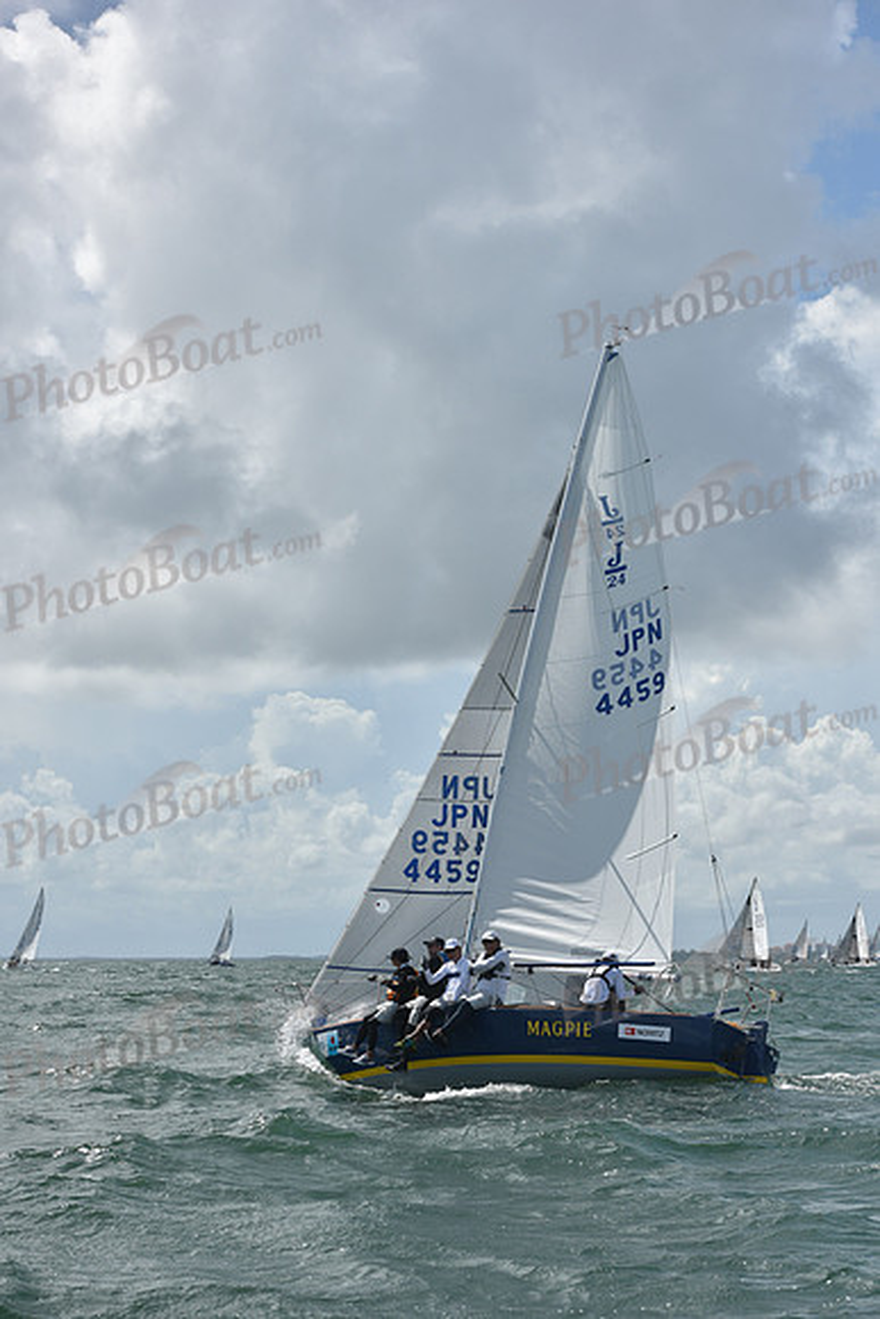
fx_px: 2565
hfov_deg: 19.5
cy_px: 660
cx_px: 440
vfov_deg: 28.8
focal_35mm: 70
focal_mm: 70
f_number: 9
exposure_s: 1/1600
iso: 250
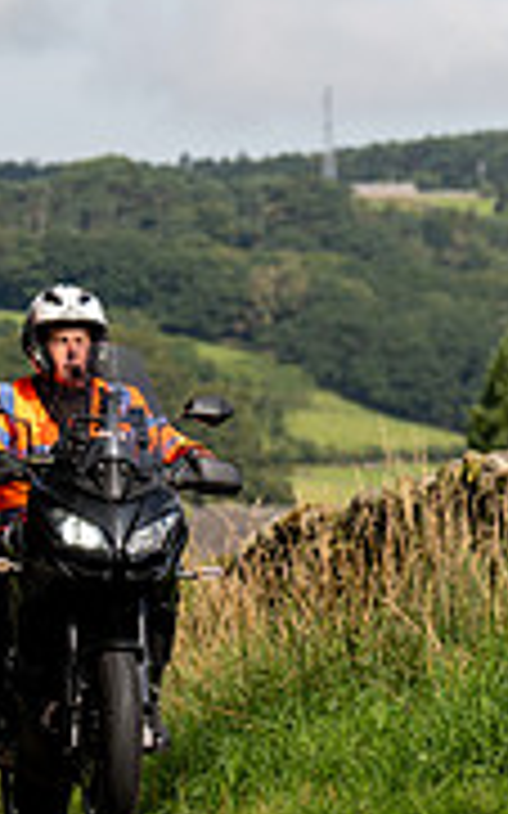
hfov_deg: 3.9
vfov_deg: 6.3
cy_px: 452
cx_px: 99
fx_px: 7404
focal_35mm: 334
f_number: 4
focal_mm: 102
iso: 100
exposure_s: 1/1000
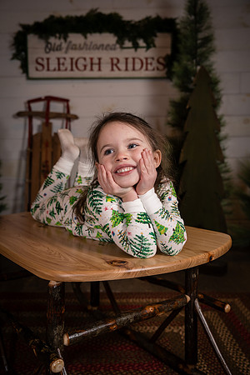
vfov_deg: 54.4
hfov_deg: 37.9
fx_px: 365
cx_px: 125
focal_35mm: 35
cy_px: 188
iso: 320
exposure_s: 1/250
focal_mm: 35
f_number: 4
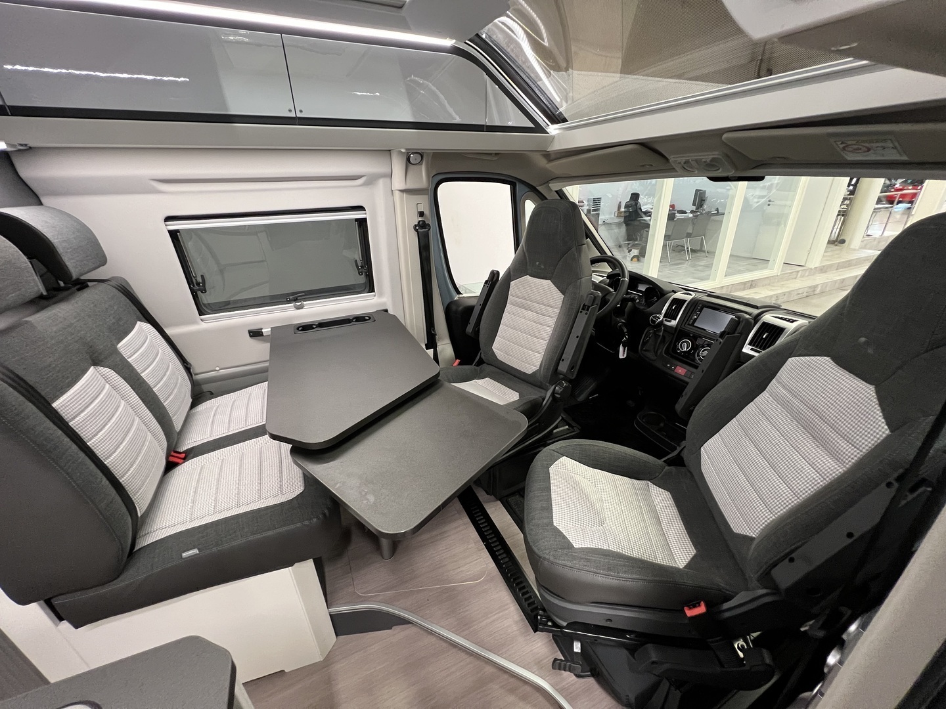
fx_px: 355
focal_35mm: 13
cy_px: 354
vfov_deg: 89.9
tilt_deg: -25.5
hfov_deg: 106.2
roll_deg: +2.0
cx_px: 473
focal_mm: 1.57
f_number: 1.8
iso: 400
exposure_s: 1/50
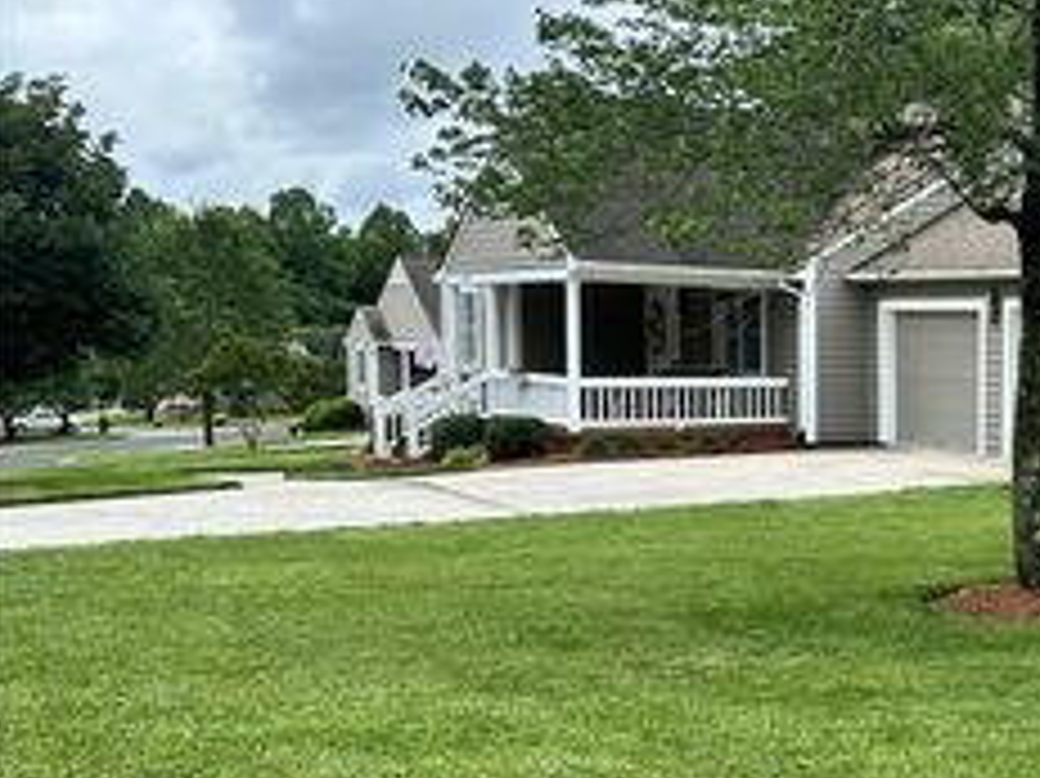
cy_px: 447
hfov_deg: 32.8
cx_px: 1117
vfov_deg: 28.0
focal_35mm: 52
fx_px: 1561
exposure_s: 1/1751
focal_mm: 6.86
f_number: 1.78
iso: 80
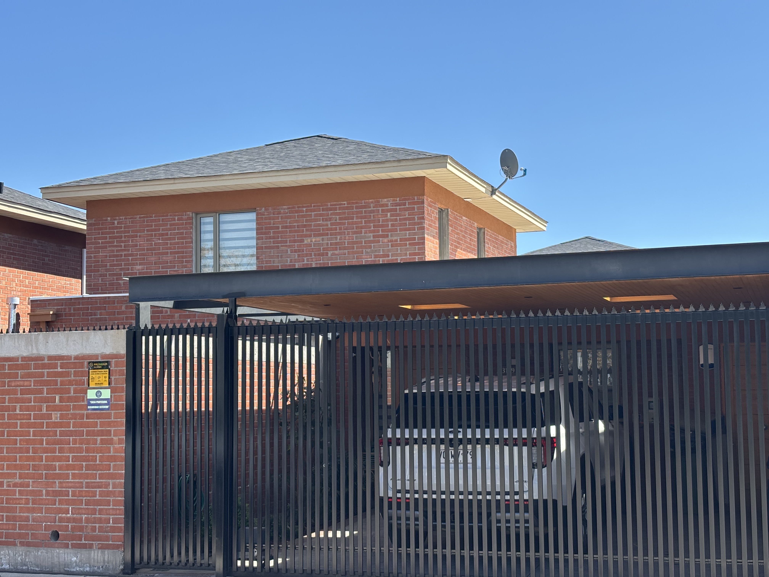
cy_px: 288
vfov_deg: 28.0
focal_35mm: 52
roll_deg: +1.0
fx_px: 1155
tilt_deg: +5.5
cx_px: 384
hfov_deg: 36.8
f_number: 1.6
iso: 32
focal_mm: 5.96
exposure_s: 1/1458
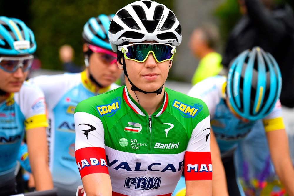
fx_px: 1796
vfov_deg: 6.2
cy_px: 98
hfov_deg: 9.4
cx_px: 147
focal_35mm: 220
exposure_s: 1/1250
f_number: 5.3
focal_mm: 220
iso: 2500
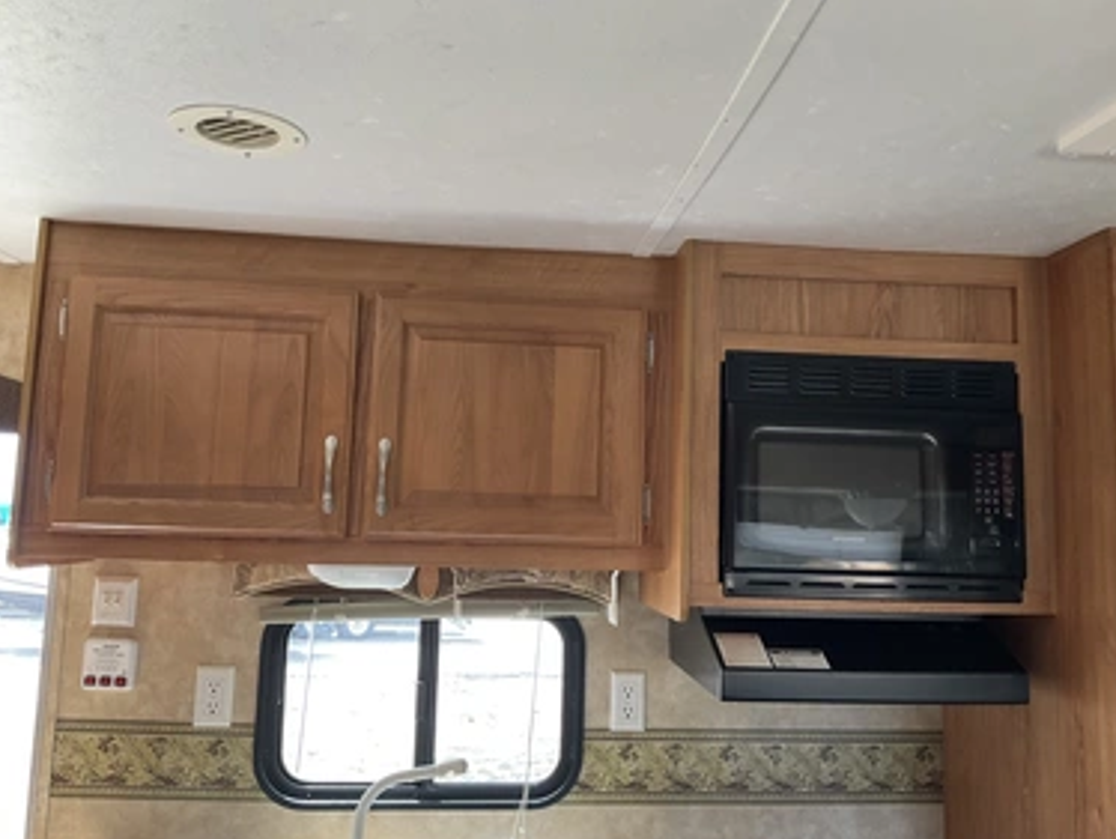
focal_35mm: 31
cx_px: 582
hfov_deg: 58.3
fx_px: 1000
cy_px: 397
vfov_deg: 45.5
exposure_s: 1/122
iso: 64
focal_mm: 3
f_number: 1.8
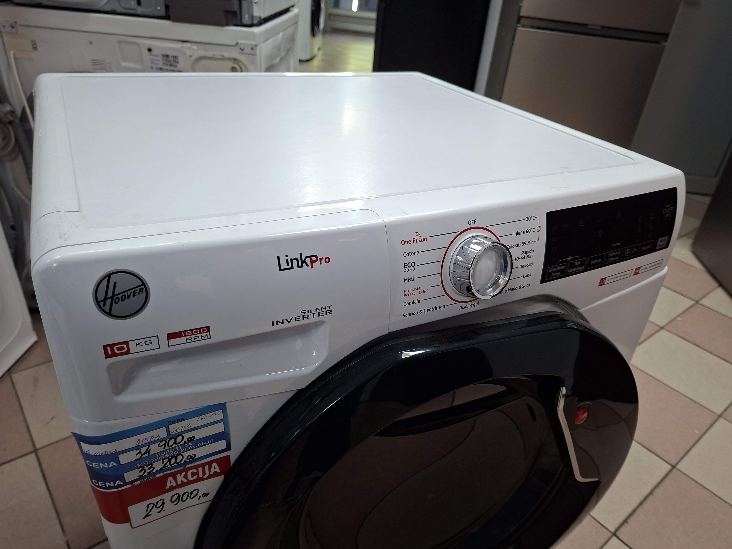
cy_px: 274
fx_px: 486
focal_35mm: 23
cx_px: 366
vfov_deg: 58.9
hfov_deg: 73.9
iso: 320
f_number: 1.8
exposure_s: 1/100
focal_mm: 5.54
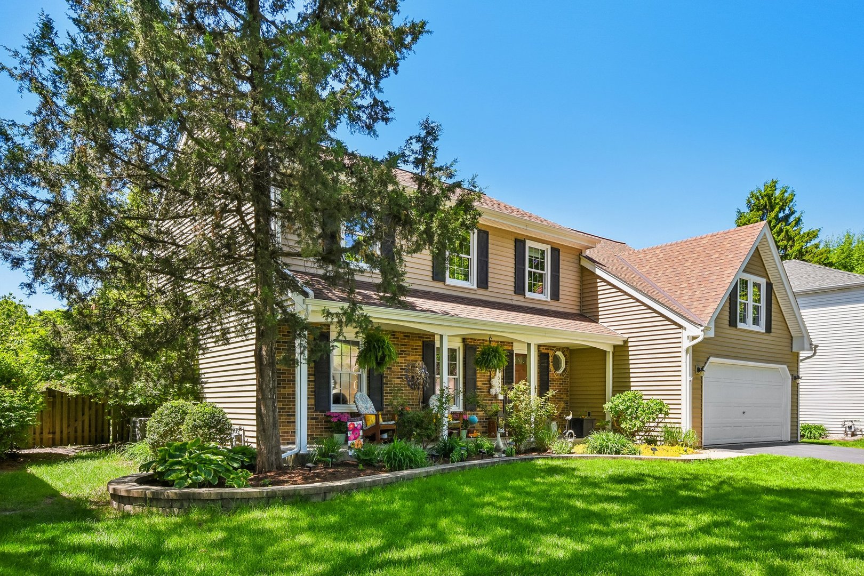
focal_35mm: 24
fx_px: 576
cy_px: 288
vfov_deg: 53.1
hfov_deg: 73.7
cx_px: 432
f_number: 8
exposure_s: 1/400
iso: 500
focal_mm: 16
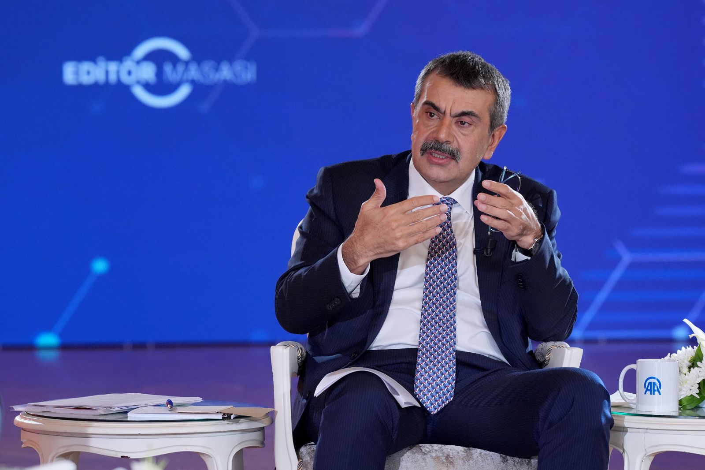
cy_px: 235
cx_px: 352
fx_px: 5873
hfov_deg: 6.9
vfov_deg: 4.6
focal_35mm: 300
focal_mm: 300
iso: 3200
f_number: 6.3
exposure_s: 1/160
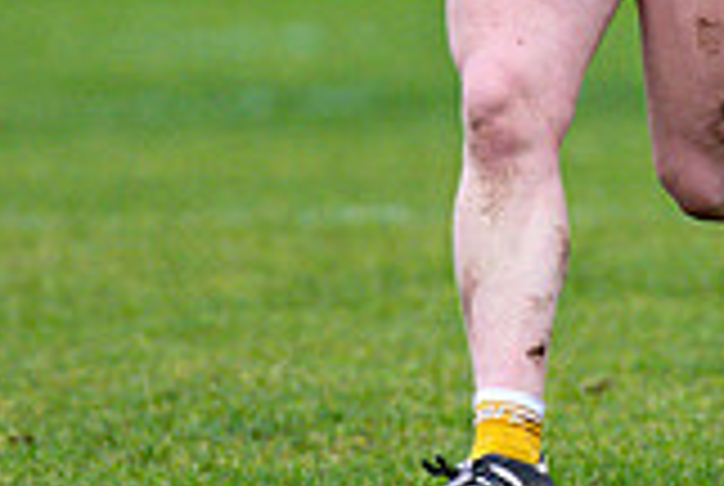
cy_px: -288
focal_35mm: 1615
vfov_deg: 0.9
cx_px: 738
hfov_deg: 1.3
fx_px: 32539
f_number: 2.8
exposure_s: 1/1000
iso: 1400
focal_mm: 300
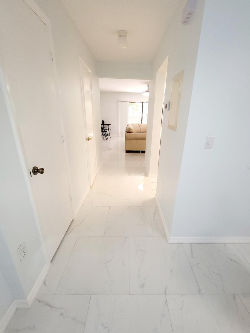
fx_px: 135
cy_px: 168
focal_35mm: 14
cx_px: 133
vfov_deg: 102.0
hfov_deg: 85.6
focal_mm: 2.2
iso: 200
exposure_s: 1/60.2
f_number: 2.2
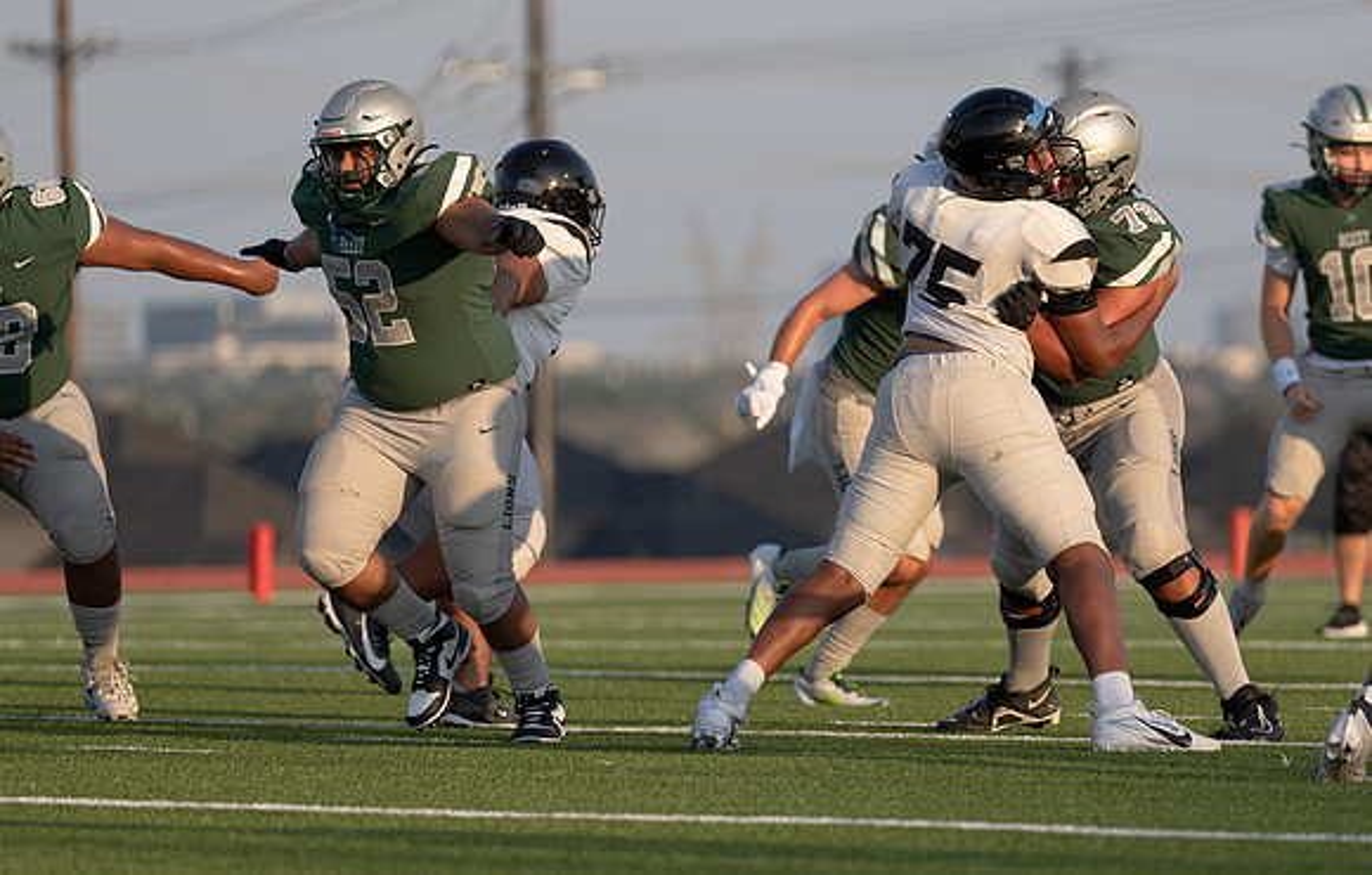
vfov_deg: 4.6
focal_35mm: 292
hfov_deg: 7.1
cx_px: 977
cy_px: 464
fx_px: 10973
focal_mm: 200
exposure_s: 1/1250
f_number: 2.8
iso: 100
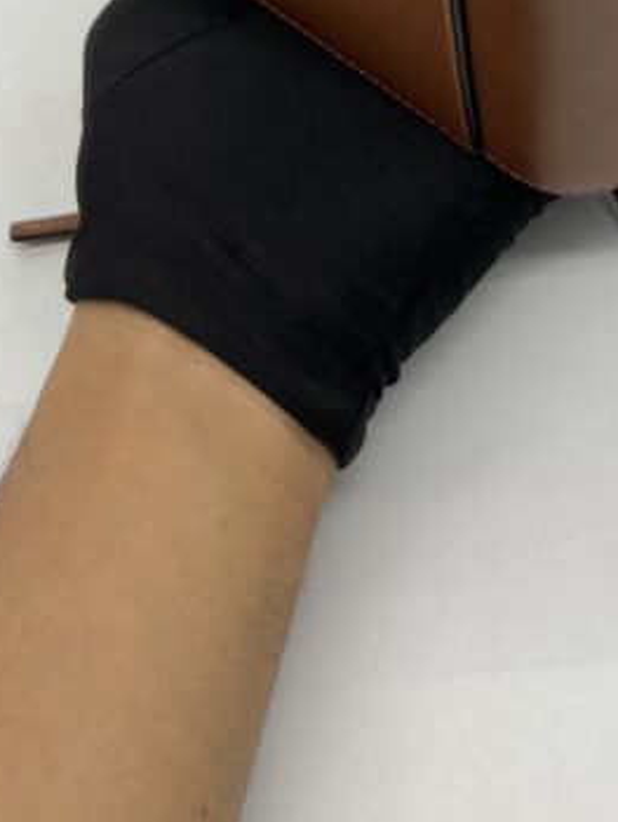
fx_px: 1807
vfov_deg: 22.5
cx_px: 548
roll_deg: -1.0
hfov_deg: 19.1
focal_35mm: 76
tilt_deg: -37.4
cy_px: -287
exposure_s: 1/100
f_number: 1.5
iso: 40
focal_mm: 5.7
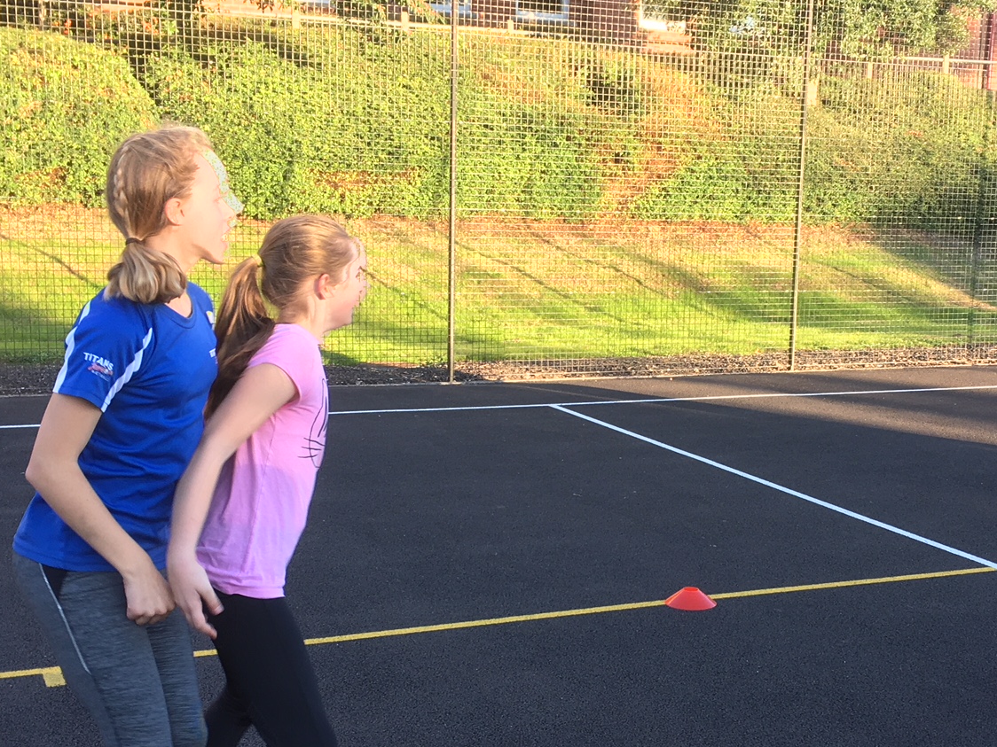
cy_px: 455
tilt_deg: -10.3
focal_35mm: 52
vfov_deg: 28.0
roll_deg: -1.6
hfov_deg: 36.7
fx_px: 1498
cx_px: 603
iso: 25
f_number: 2.2
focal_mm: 4.15
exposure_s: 1/100
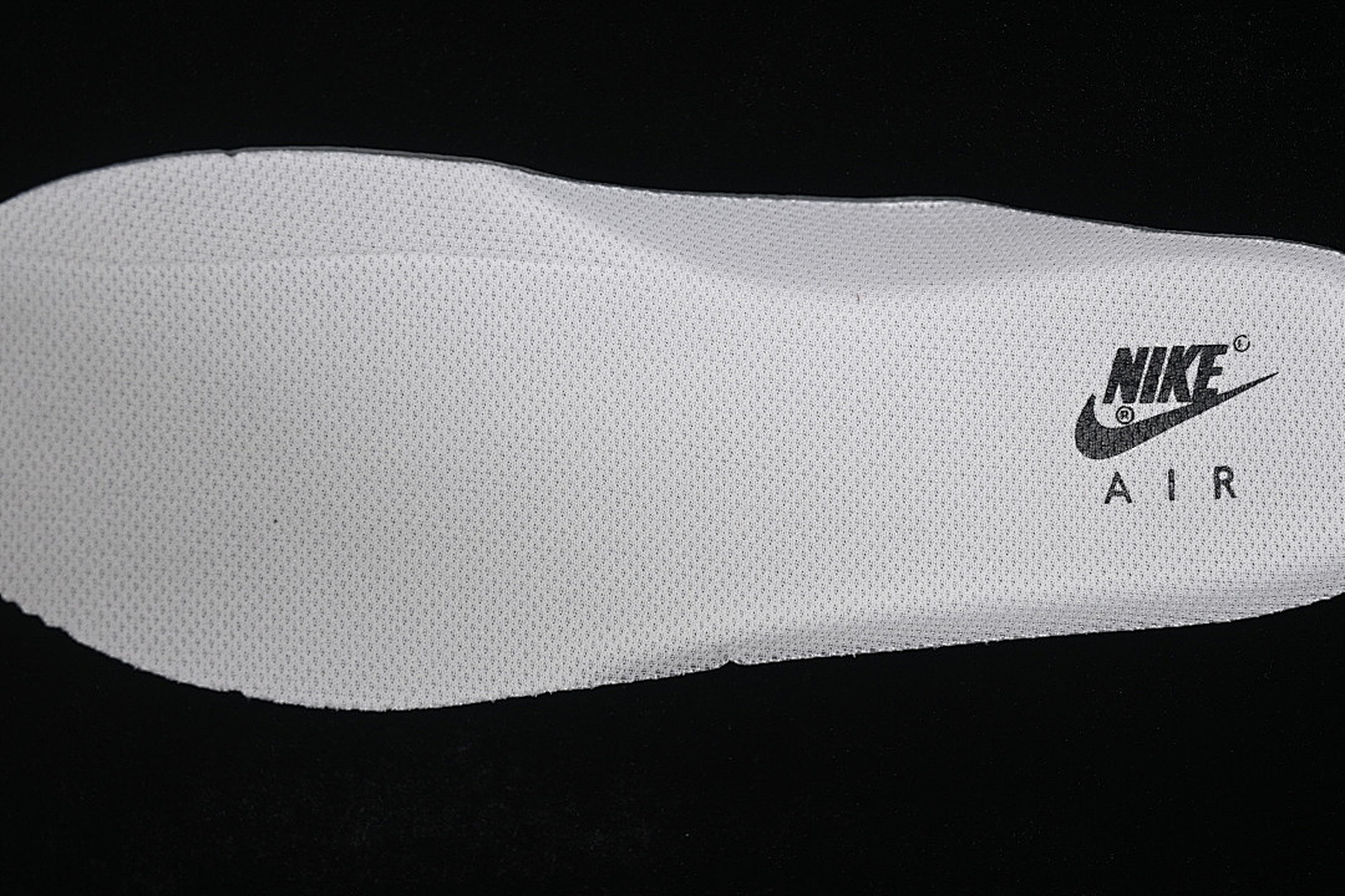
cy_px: 448
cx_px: 672
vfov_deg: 18.2
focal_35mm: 75
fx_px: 2802
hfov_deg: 27.0
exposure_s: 1/80
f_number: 7.1
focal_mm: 50
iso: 160
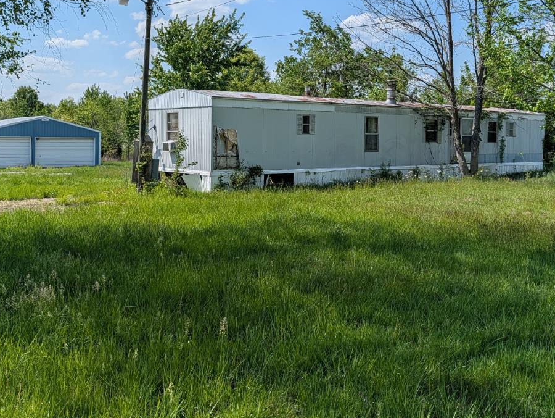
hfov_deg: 46.8
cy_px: 152
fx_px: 642
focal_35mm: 40
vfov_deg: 35.8
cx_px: 276
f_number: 1.68
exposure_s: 1/1462
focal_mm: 6.9
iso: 19
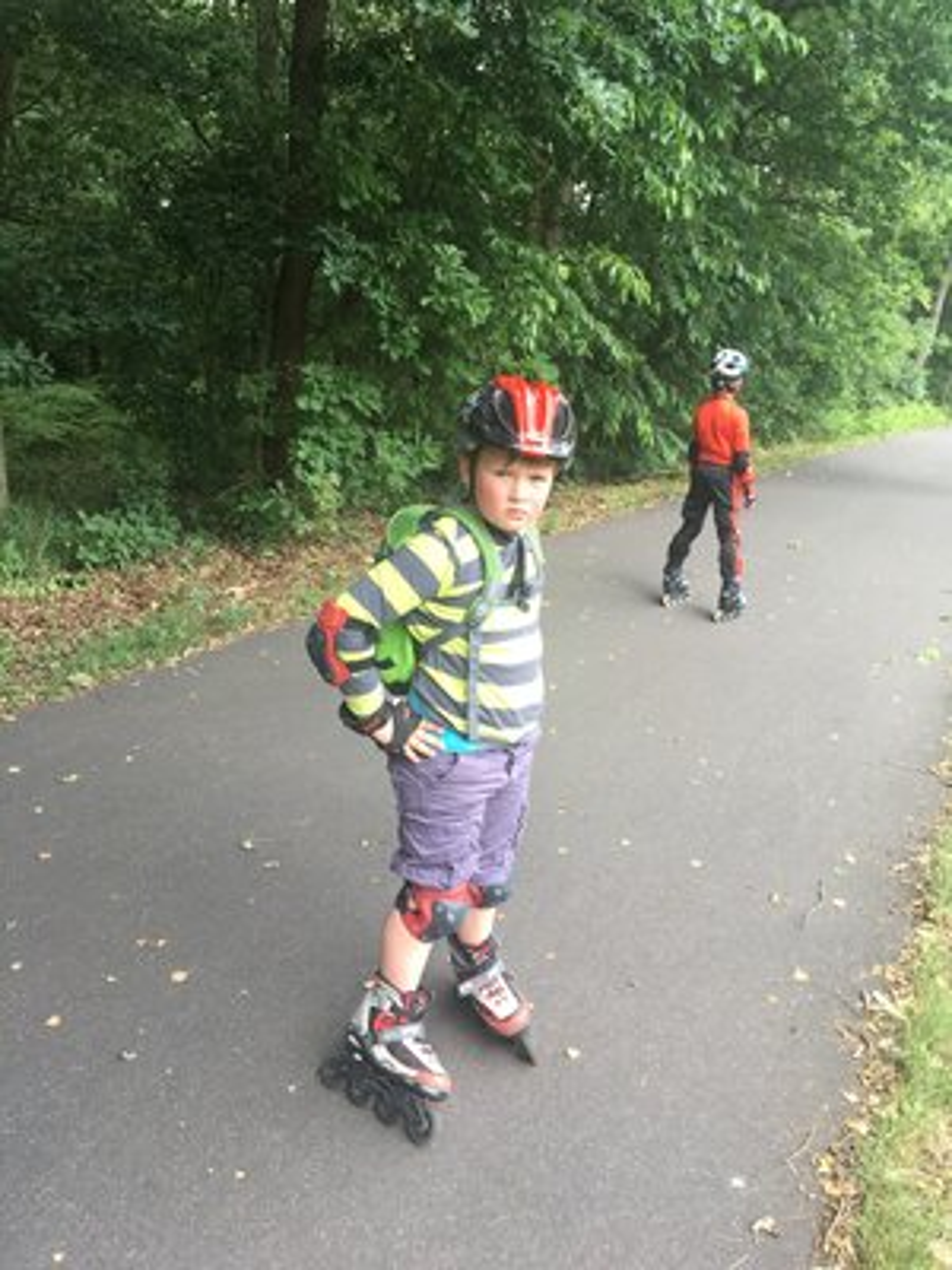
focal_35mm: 29
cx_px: 476
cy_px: 635
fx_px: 1063
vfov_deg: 61.7
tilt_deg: -16.0
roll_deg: -1.8
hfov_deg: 48.2
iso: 32
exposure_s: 1/100
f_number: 2.2
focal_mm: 4.15
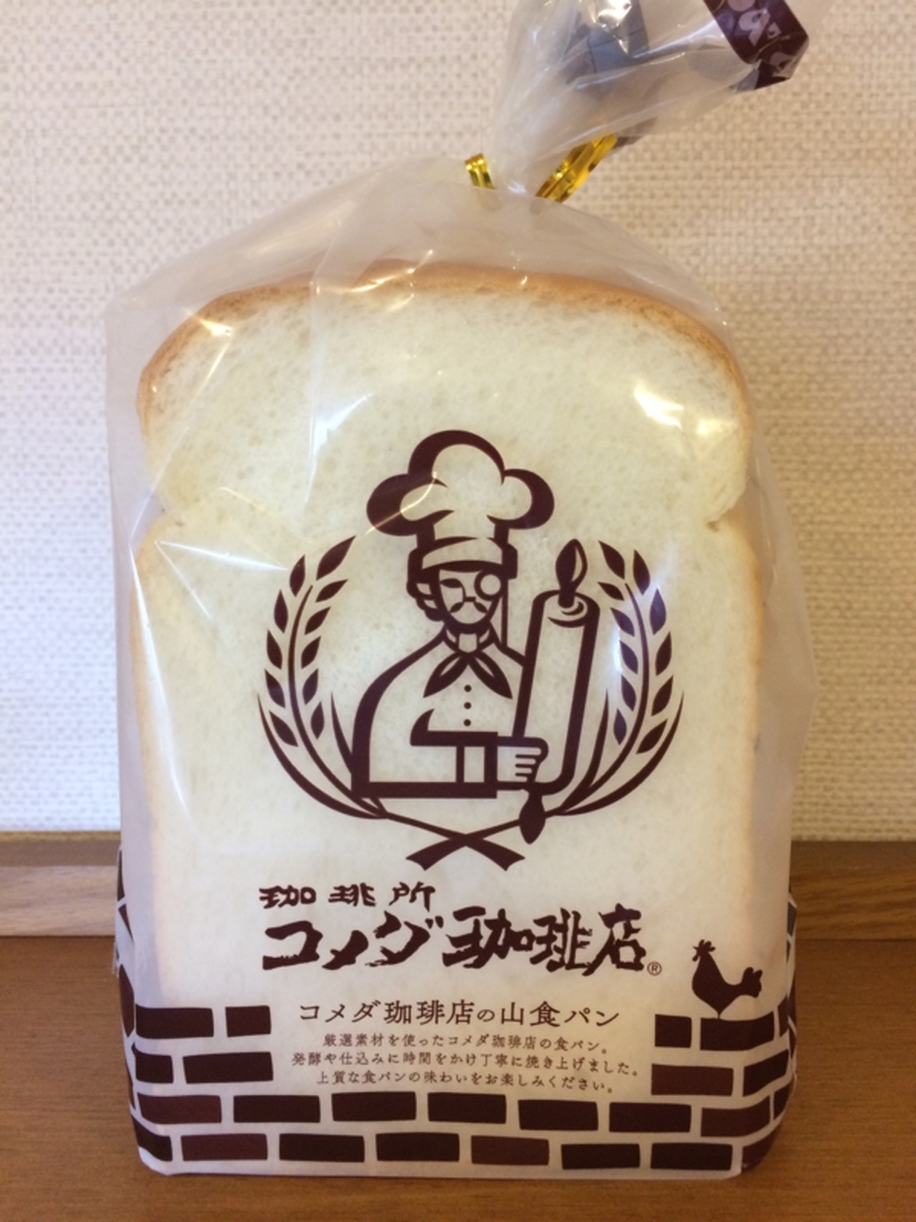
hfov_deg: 48.2
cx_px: 458
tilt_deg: -9.1
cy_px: 611
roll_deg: +2.1
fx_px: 1023
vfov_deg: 61.7
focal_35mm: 29
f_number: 2.2
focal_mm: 4.15
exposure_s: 1/33
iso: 200
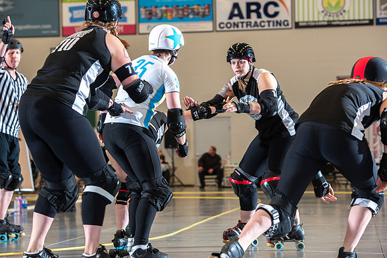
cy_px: 129
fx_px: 1204
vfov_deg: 12.2
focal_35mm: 112
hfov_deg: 18.3
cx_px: 194
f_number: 5.6
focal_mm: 112
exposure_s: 1/160
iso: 500
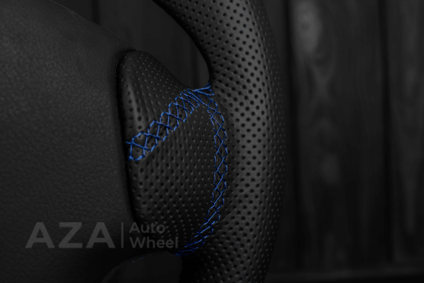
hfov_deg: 37.8
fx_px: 618
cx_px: 212
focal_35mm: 52
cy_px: 142
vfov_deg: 25.8
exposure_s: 1/125
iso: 500
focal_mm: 35
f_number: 6.3
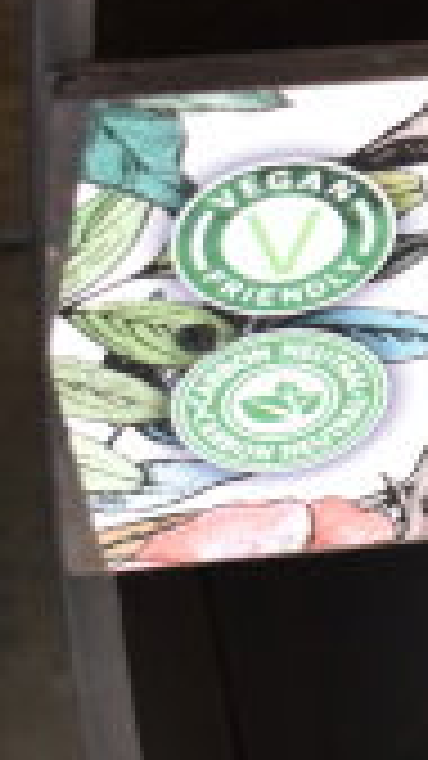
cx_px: 1338
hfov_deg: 5.7
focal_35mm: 199
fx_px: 4015
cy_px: 416
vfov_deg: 10.8
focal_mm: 35
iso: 500
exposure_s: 1/60
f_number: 4.5
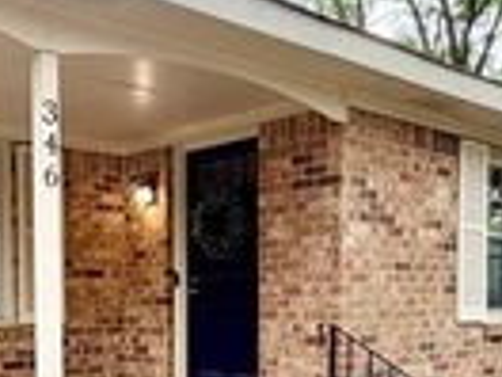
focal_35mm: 53
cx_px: 194
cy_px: 337
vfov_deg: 26.6
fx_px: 769
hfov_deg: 36.0
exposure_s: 1/121
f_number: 2.2
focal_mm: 2.22
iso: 80
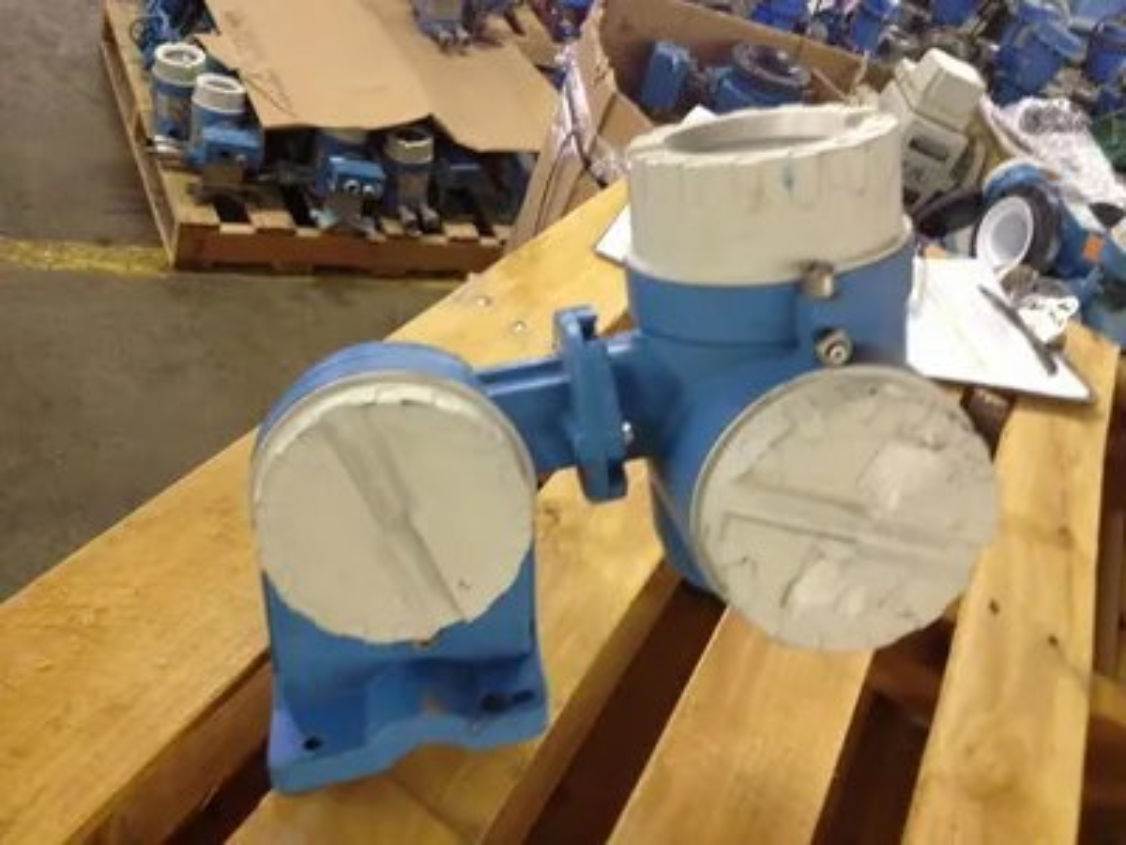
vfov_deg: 40.7
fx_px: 1138
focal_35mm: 35
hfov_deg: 52.6
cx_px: 563
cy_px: 422
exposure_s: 1/20
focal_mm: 4.28
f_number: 2.4
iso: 160
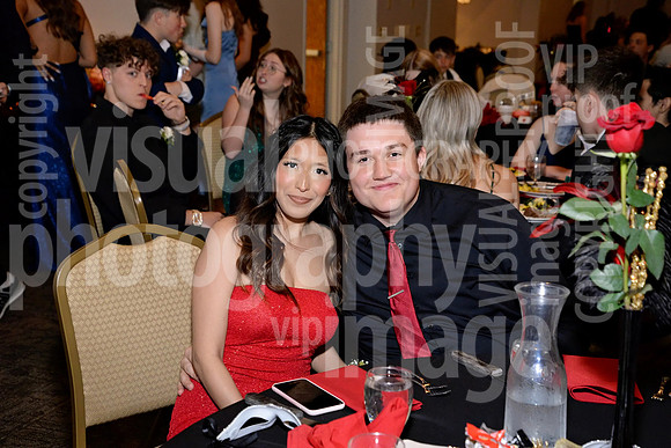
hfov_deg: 36.2
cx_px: 336
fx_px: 1025
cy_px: 224
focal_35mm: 55
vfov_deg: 24.6
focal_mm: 55
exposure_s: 1/125
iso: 3200
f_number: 5.6
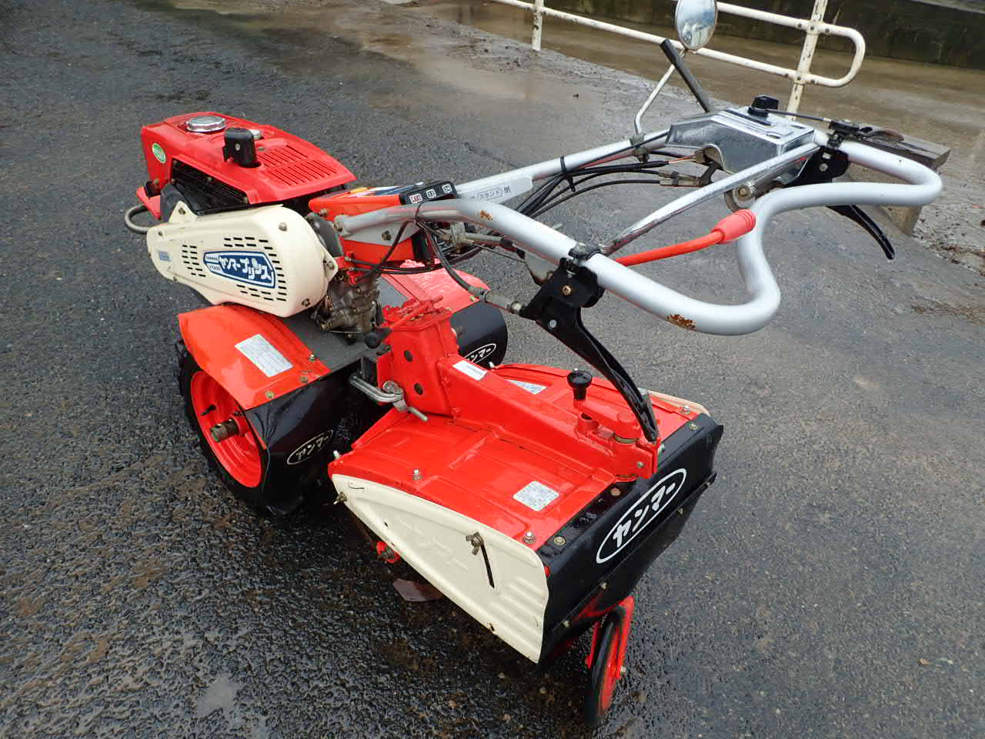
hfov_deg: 69.4
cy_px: 370
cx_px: 492
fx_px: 711
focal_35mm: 25
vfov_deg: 54.9
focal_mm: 4.5
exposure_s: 1/60
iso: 100
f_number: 2.8
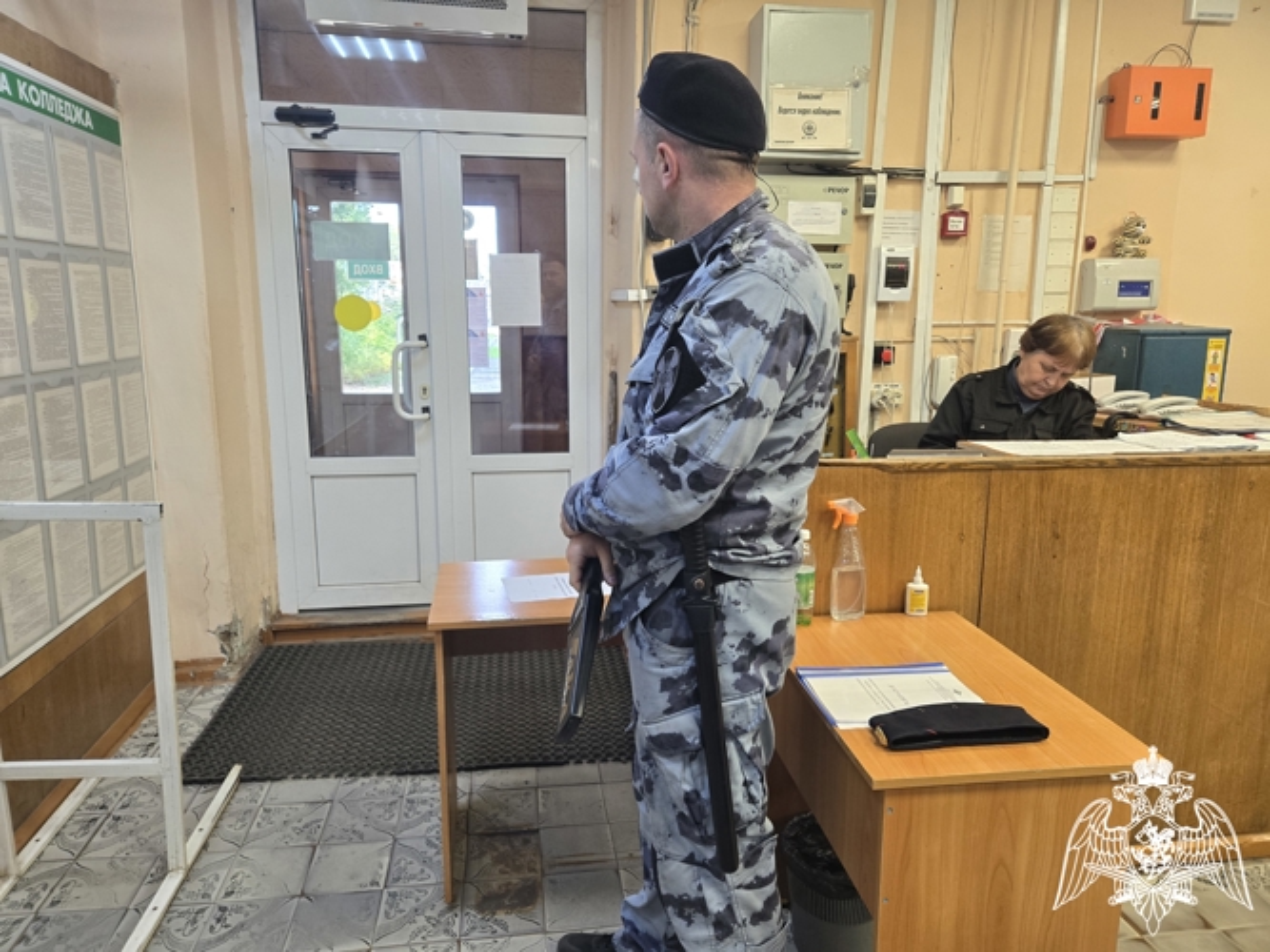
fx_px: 844
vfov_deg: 58.9
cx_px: 635
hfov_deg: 73.9
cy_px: 476
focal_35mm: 23
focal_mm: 5.4
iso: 160
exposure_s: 1/100
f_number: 1.8
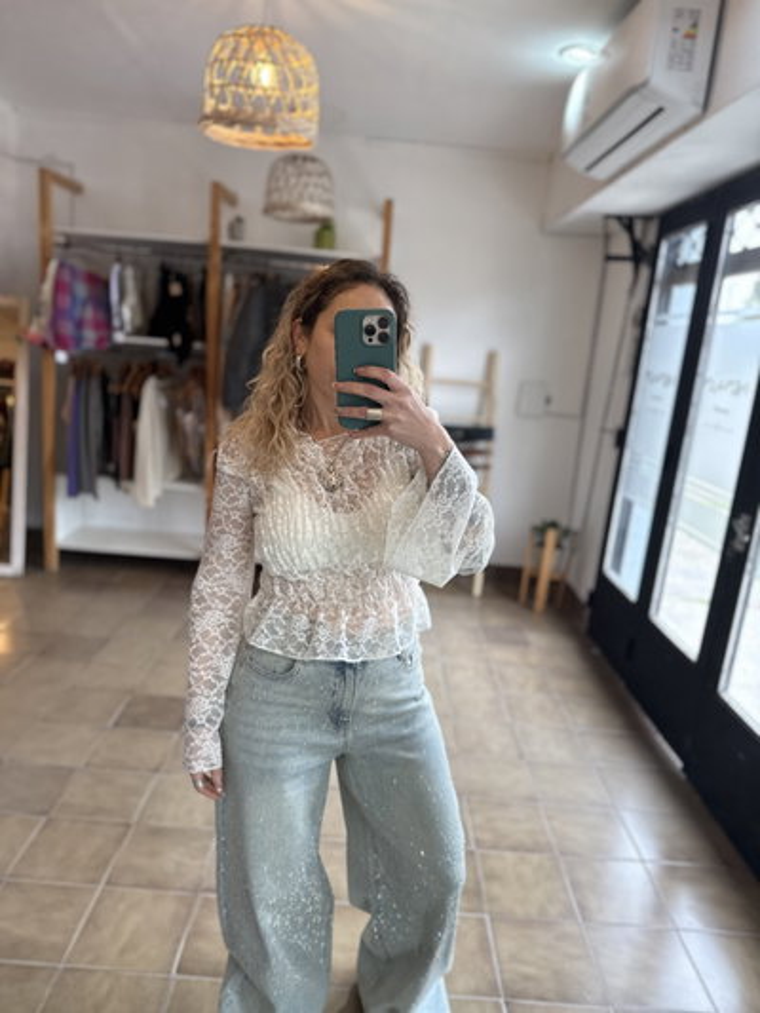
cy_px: 506
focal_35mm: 24
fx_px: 702
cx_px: 380
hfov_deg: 56.8
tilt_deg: -14.3
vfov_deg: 71.6
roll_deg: -5.7
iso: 100
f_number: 1.78
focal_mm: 6.76
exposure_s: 1/100
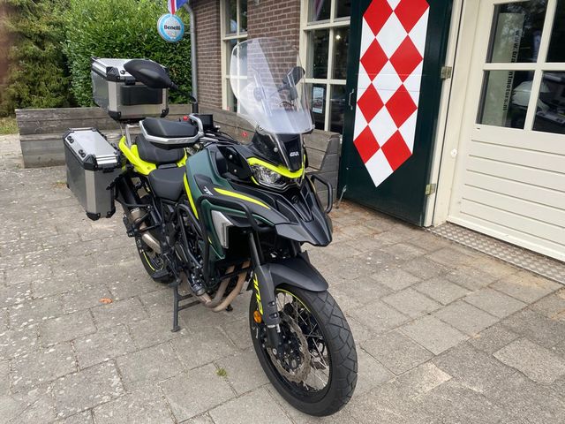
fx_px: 424
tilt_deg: -17.6
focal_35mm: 26
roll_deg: -2.6
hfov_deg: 67.3
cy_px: 212
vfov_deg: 53.1
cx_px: 282
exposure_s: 1/428
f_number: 1.8
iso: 32
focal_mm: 4.25
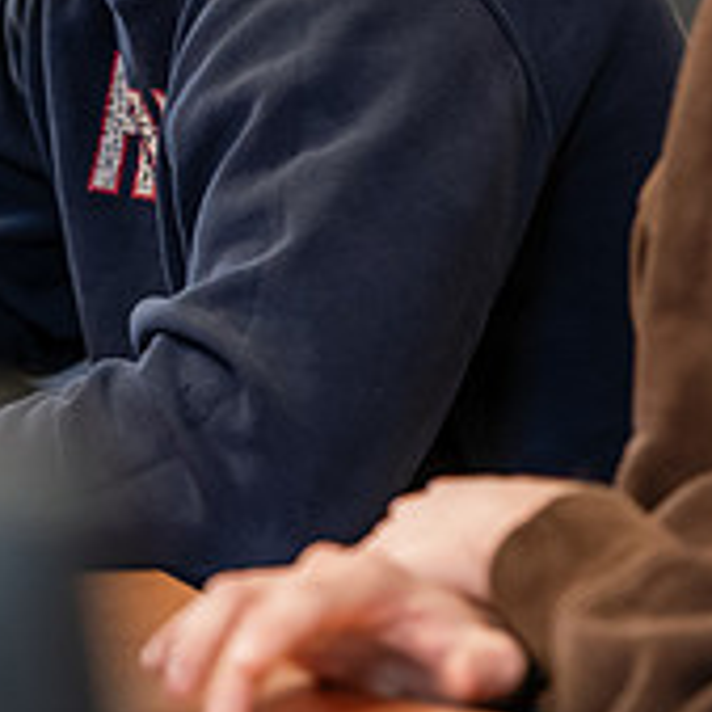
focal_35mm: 409
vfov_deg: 4.3
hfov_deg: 4.3
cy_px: -44
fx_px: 9518
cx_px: -143
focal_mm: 140
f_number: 3.2
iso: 1000
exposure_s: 1/160
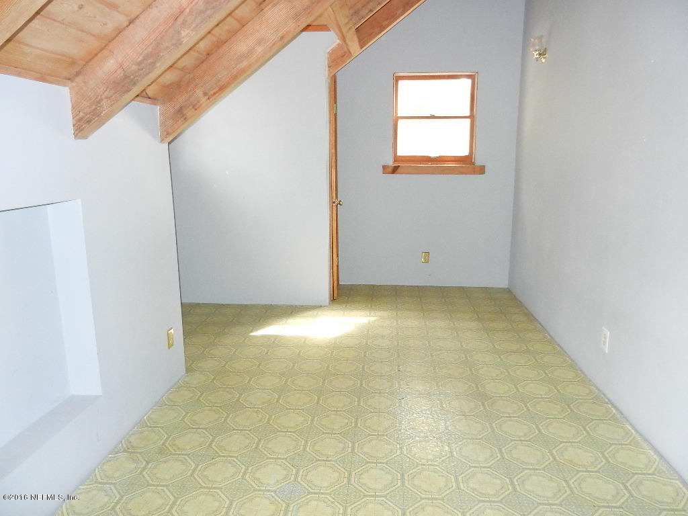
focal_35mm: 25
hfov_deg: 69.4
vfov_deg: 54.9
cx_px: 344
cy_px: 258
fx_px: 497
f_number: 3.5
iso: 560
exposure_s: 1/30
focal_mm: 4.5
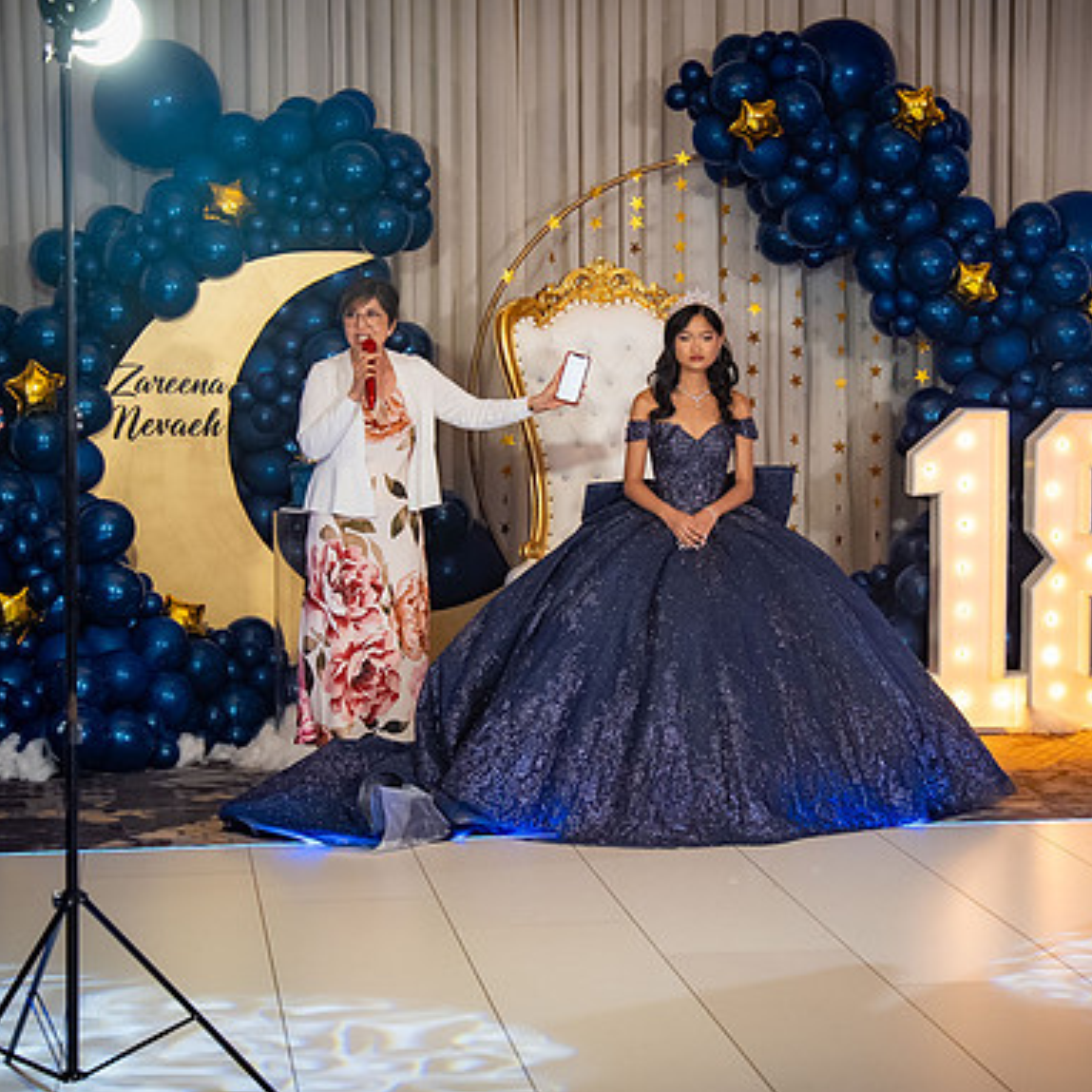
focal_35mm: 90
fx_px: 3212
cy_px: 546
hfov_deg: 19.3
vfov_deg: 19.3
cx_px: 676
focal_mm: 70
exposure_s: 1/160
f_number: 4
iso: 1250
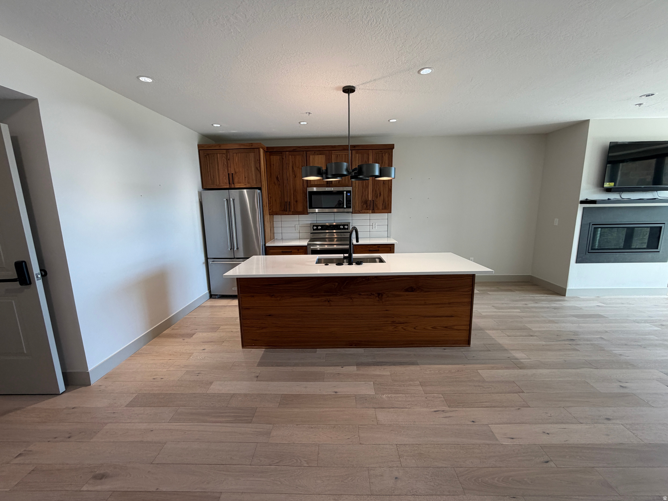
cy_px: 250
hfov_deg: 102.1
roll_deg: +1.7
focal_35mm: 14
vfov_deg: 85.7
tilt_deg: -11.0
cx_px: 334
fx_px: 270
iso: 160
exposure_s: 1/120
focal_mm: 2.22
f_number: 2.2
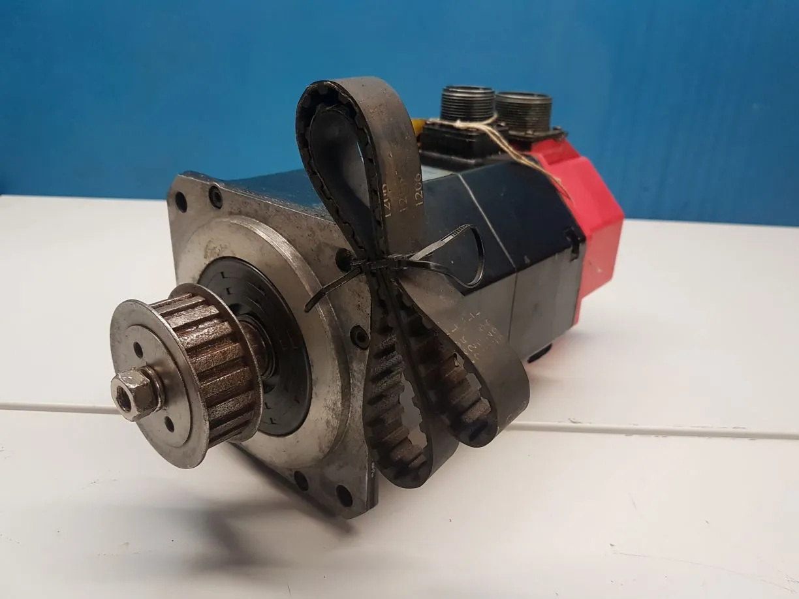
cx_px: 400
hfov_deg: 67.3
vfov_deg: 53.1
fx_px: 600
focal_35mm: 26
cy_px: 300
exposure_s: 1/50
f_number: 1.7
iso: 160
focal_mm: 4.2
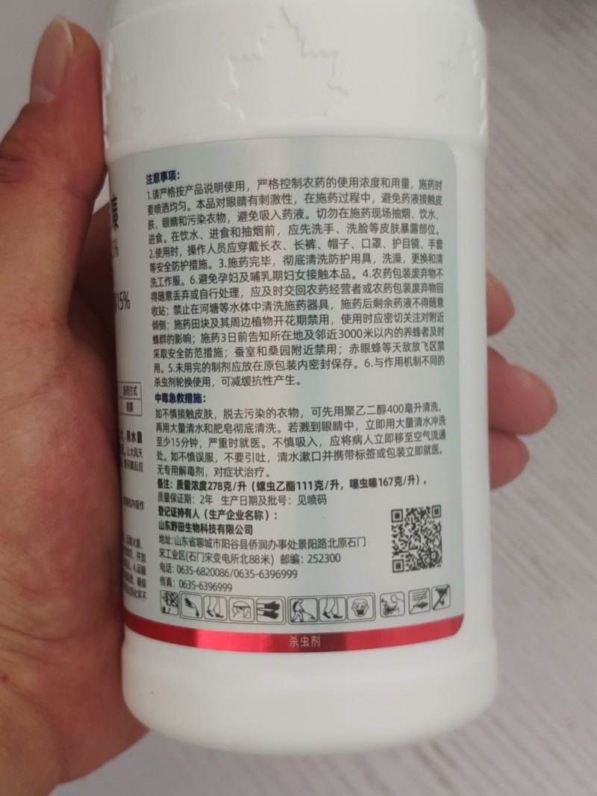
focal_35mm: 51
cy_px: 398
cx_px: 298
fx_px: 1173
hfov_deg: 28.6
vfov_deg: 37.5
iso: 1318
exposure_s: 1/50
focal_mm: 4.84
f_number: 1.88
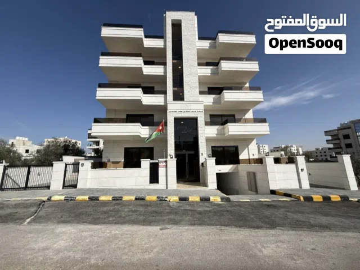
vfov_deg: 85.7
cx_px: 180
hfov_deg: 102.1
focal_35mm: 14
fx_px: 146
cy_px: 135
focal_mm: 2.22
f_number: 2.2
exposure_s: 1/5155
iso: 50
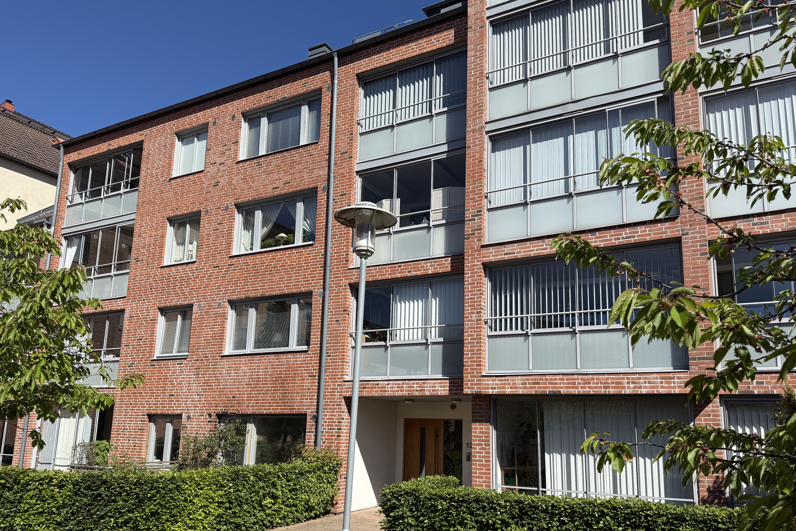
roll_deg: -1.7
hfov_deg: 67.4
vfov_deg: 47.7
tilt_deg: +10.9
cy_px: 317
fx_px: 597
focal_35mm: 27
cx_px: 415
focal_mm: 6.76
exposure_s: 1/5319
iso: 80
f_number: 1.78
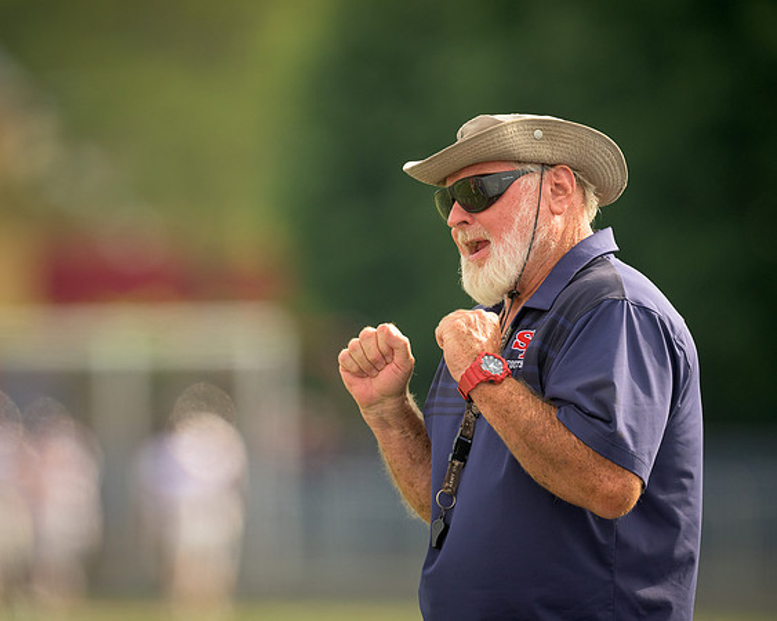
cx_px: 359
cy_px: 318
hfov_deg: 3.2
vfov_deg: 2.6
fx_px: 13704
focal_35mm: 596
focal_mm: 500
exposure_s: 1/2000
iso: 640
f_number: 4
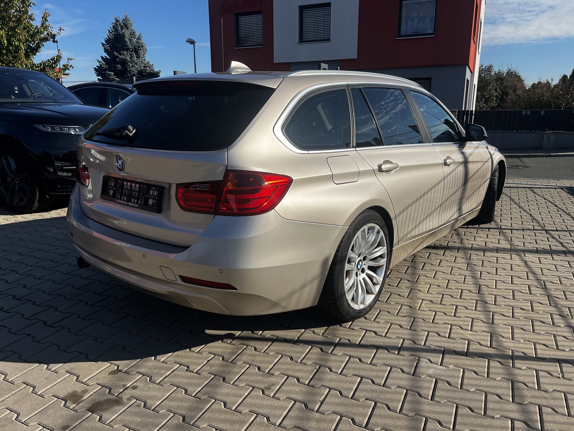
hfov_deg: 67.3
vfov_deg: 53.1
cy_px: 216
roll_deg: +0.1
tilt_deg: -14.6
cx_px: 287
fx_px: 431
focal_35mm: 26
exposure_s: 1/4444
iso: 50
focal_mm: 5.7
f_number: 1.5
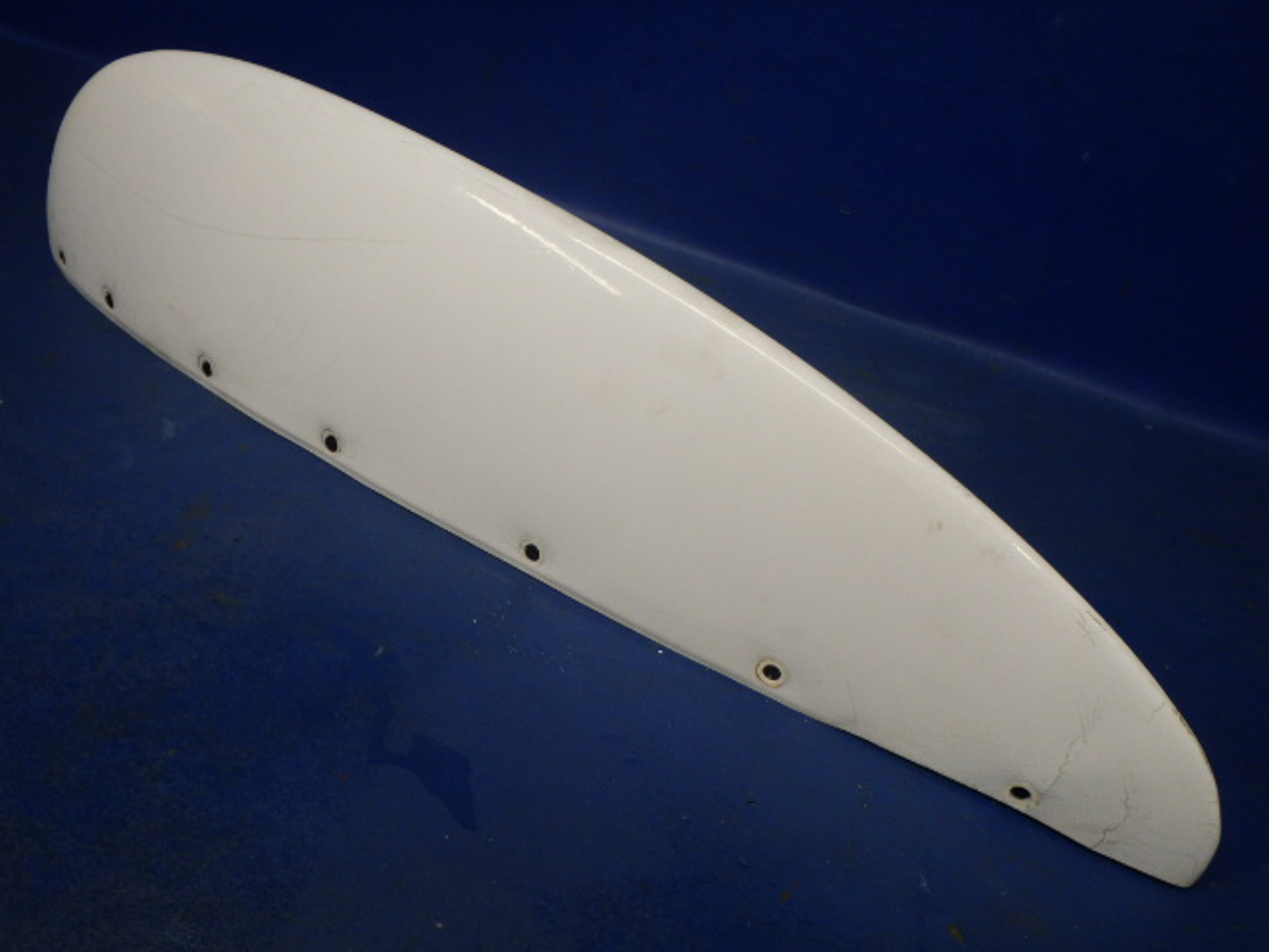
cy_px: 476
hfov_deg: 63.4
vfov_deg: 49.7
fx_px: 1026
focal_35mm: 28
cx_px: 634
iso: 250
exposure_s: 1/60
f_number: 3.9
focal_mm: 5
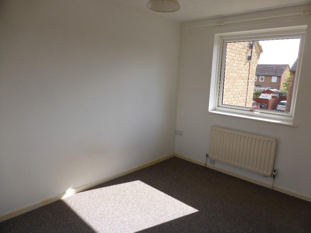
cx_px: 156
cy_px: 116
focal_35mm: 24
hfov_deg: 71.6
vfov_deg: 56.8
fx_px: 216
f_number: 3.3
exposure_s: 1/320
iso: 100
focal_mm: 4.3
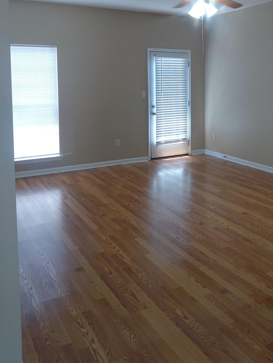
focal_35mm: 37
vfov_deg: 48.9
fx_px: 389
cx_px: 201
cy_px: 109
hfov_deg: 37.8
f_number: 1.8
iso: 200
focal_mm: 4.69
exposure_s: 1/120
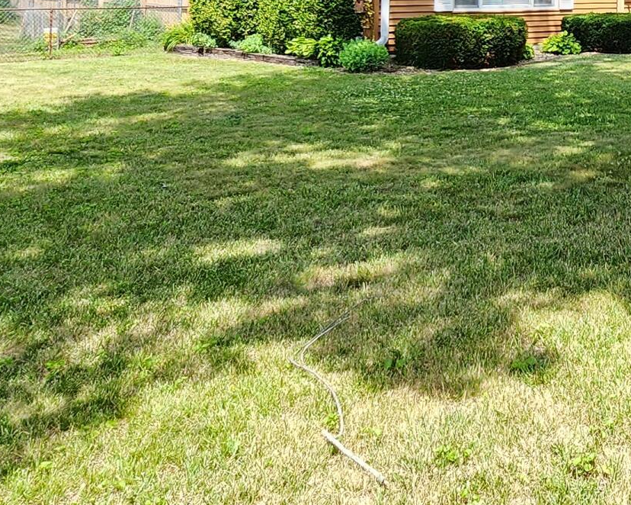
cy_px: -76
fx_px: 859
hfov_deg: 35.9
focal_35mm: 46
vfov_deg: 29.0
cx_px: 647
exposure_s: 1/463
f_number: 2.2
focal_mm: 2.2
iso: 50
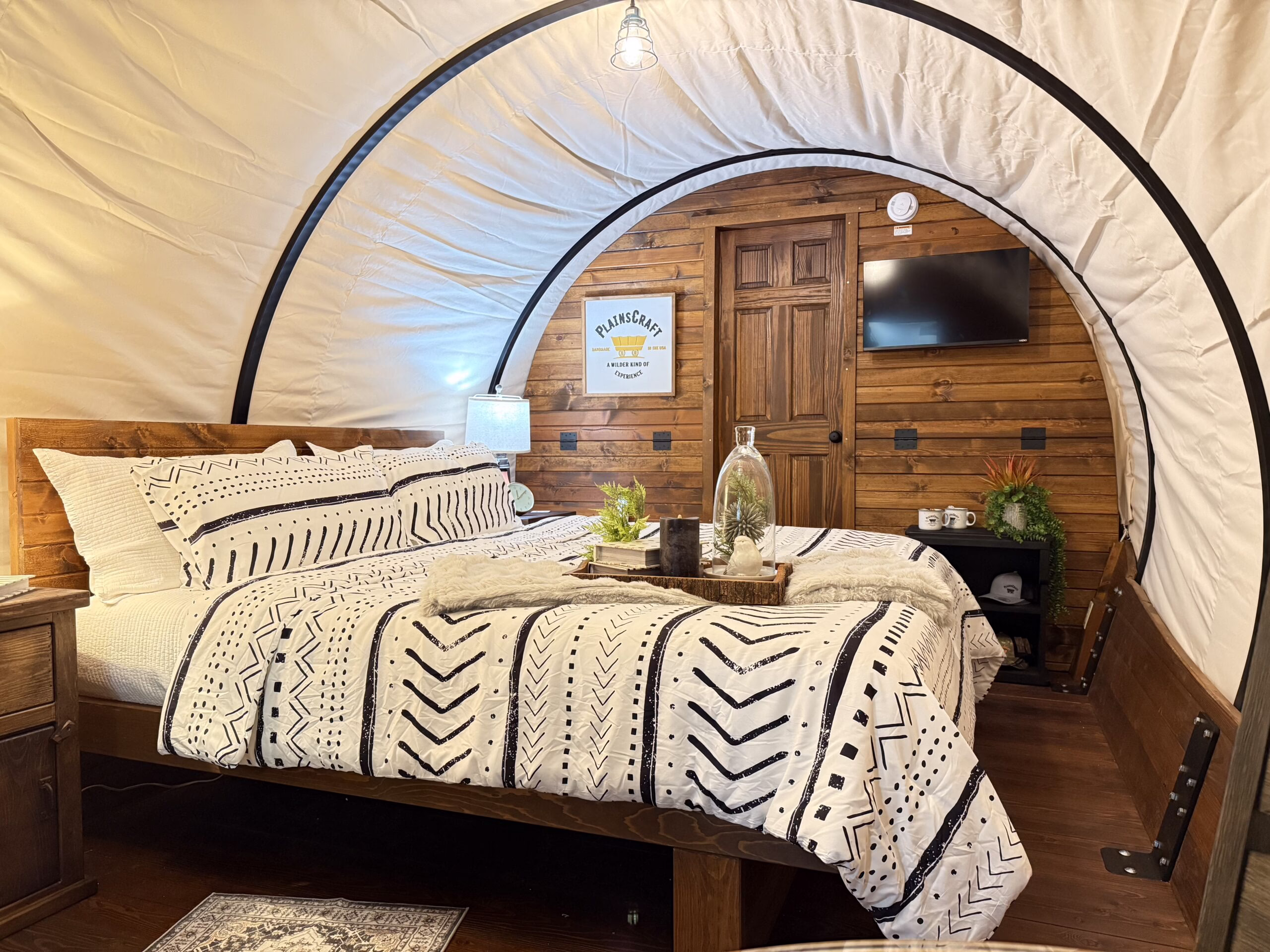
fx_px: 881
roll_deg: -0.2
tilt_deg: -3.2
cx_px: 635
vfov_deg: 56.8
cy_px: 476
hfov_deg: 71.6
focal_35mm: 24
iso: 800
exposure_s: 1/30
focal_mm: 6.76
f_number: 1.78
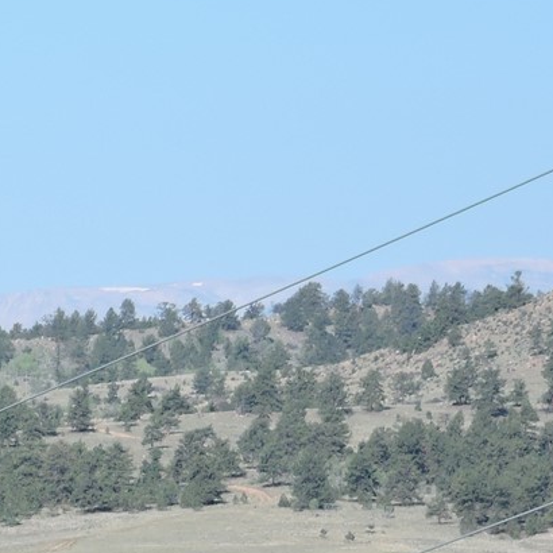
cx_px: -484
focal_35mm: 535
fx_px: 9670
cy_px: 487
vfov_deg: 3.3
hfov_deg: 3.3
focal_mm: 27.6
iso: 100
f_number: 4.4
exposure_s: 1/500
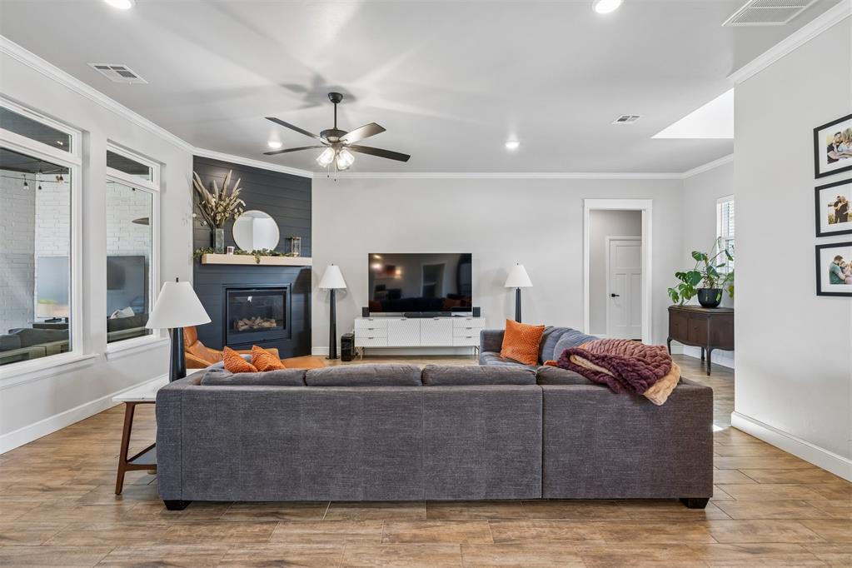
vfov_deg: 73.7
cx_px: 426
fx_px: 379
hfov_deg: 96.7
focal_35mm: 16
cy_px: 284
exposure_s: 1/5
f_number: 8
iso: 200
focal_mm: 16
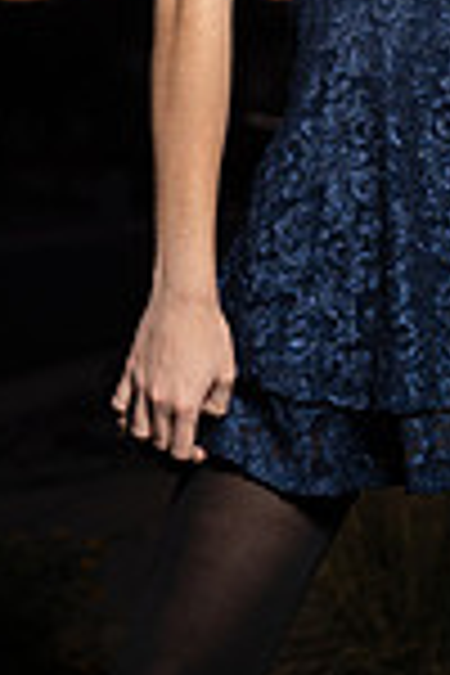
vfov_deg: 12.1
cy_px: 40
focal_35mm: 168
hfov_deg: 8.1
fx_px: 3150
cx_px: 396
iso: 100
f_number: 4
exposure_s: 1/200
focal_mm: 56
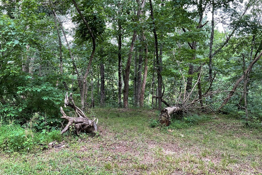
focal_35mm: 32
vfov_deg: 41.1
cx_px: 125
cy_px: 81
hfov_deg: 58.7
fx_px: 233
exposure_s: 1/100
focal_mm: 3
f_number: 1.8
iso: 32
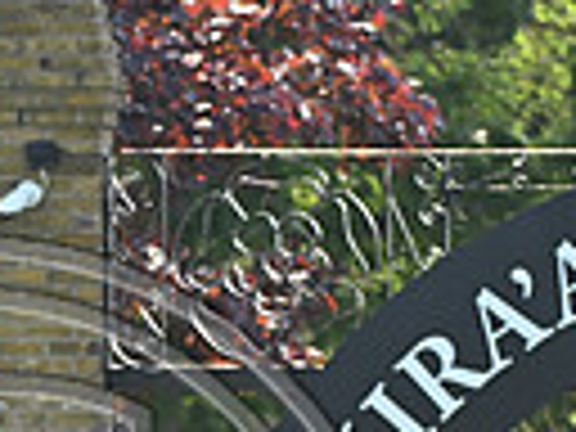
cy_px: 632
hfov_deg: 2.3
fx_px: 14493
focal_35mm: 871
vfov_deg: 1.7
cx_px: -94
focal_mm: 200
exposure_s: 1/1250
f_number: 4.5
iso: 640
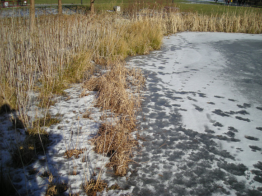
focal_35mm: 35
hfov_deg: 52.6
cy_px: 98
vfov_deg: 40.7
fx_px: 265
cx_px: 131
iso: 50
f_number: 5.7
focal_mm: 5.7
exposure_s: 1/270
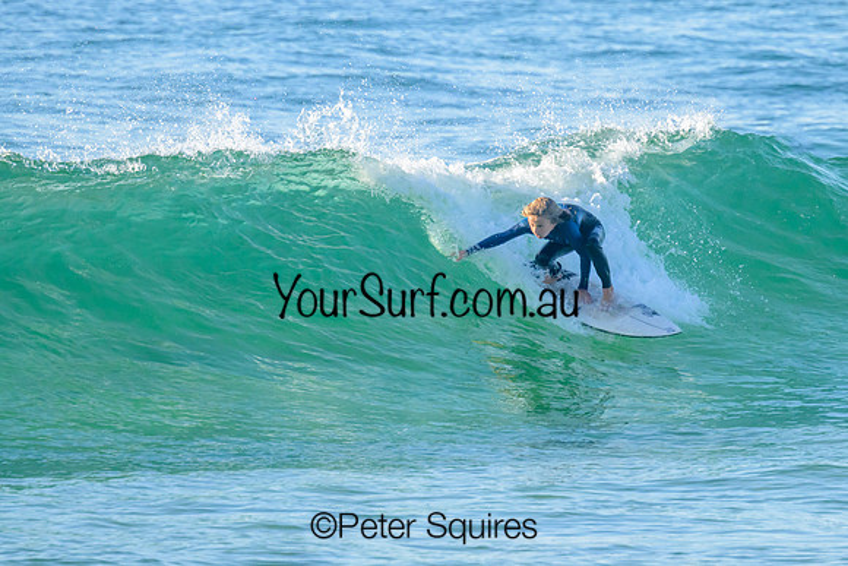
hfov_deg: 2.5
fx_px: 19461
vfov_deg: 1.7
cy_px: 227
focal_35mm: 826
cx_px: 489
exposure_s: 1/2000
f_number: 11
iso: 1600
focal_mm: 640
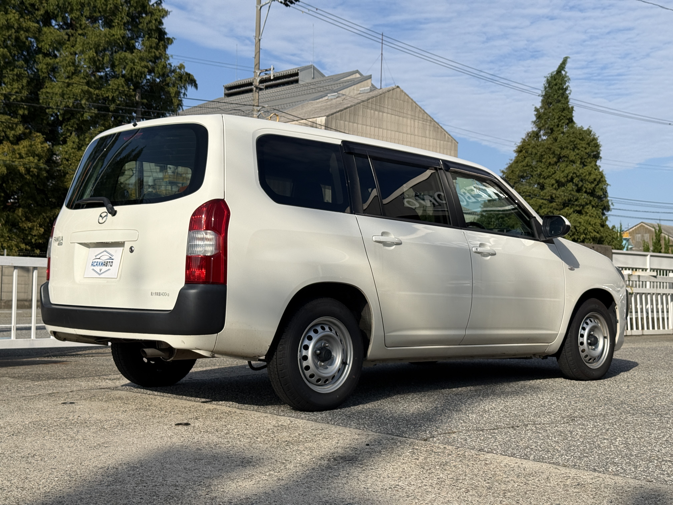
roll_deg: -1.4
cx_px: 336
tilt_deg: +2.4
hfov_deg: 39.7
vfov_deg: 30.3
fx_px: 933
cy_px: 252
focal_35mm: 48
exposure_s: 1/6024
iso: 64
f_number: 1.78
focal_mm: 6.76
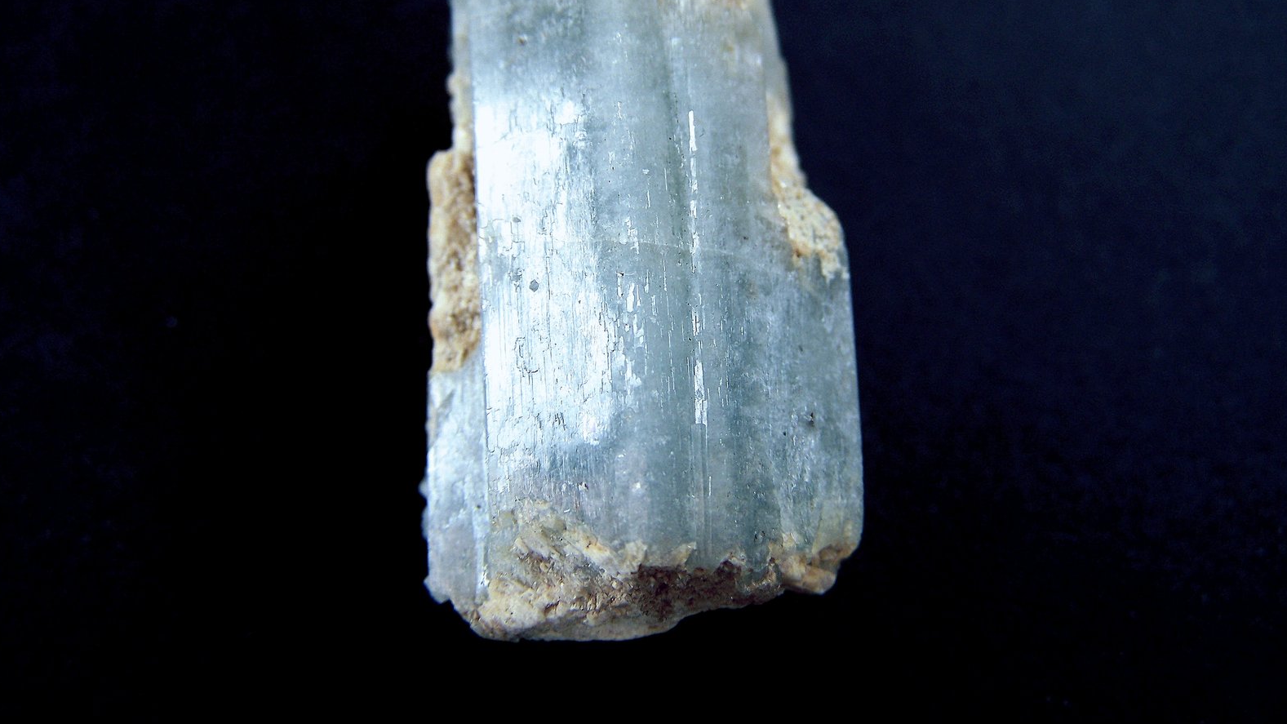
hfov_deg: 48.4
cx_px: 641
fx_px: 1433
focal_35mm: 42
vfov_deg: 28.2
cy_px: 239
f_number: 2.8
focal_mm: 6.3
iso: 64
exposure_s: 1/100
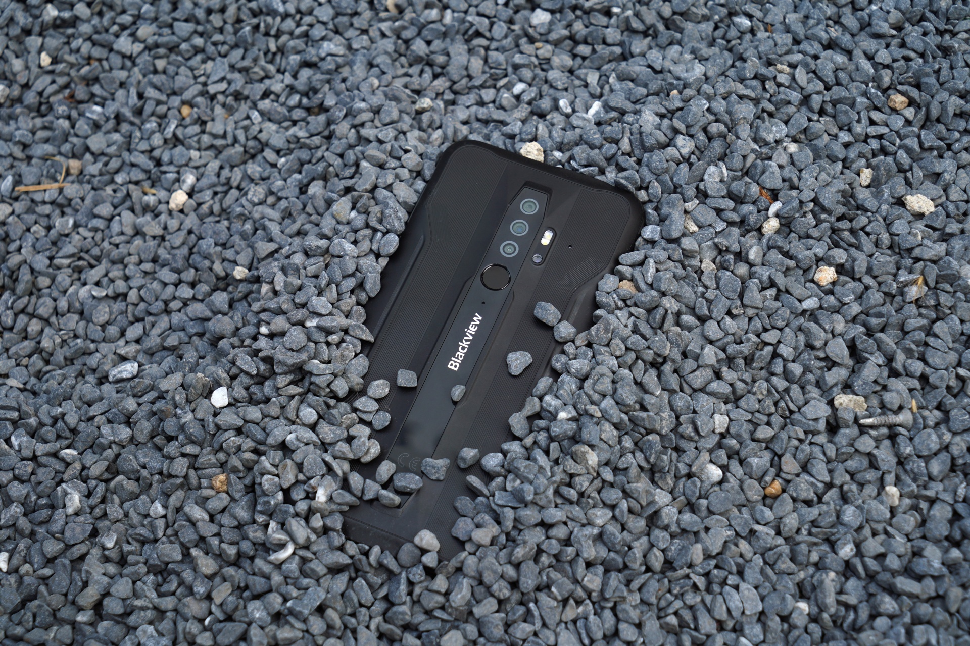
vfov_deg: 20.6
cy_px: 323
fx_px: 1778
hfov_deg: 30.5
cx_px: 485
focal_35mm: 66
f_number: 9
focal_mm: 66
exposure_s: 1/125
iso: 100
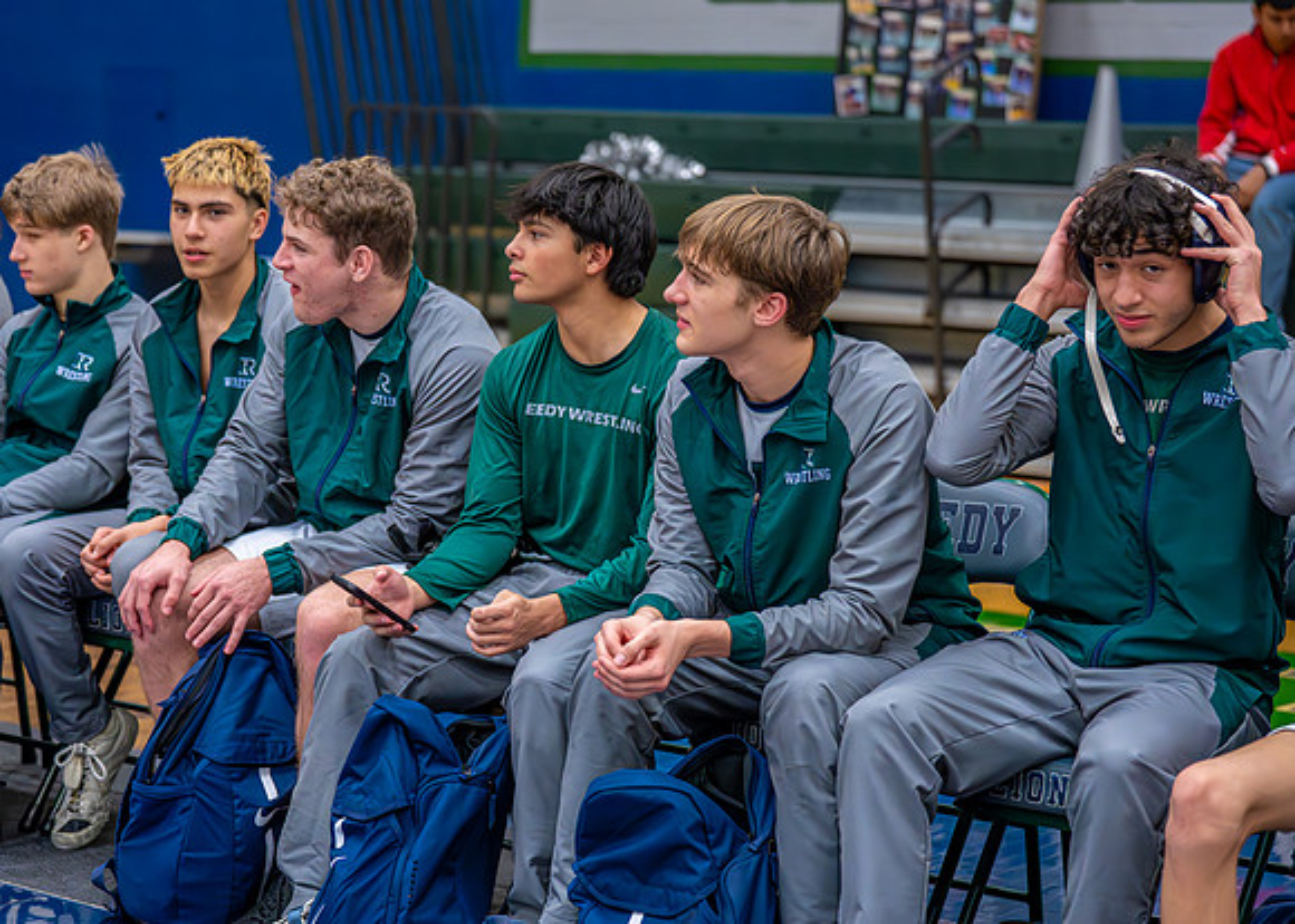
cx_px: 527
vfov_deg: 16.9
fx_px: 3104
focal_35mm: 84
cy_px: 423
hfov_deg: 23.5
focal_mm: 72
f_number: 2.8
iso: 4000
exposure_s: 1/640
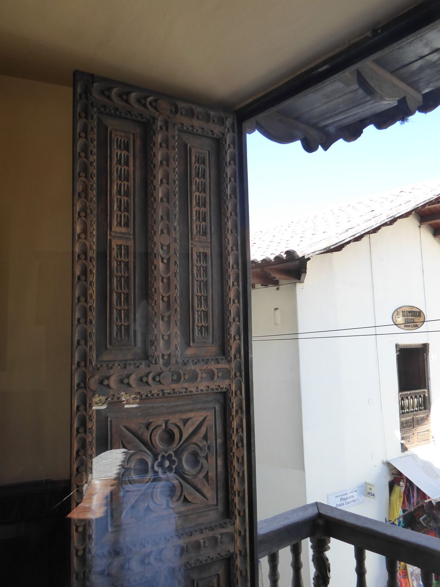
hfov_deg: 48.2
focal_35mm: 29
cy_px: 294
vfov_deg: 61.7
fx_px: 491
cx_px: 220
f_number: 3.5
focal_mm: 5
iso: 160
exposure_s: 1/100
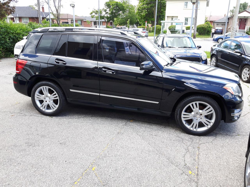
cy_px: 94
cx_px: 125
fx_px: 224
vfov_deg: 45.4
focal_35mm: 31
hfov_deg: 58.4
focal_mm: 3.7
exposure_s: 1/172
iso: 40
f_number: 1.9
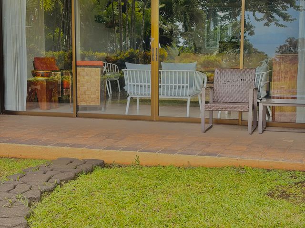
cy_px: 114
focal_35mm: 52
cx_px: 152
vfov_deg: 28.0
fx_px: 458
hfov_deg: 36.8
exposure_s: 1/641
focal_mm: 5.96
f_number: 1.6
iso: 32
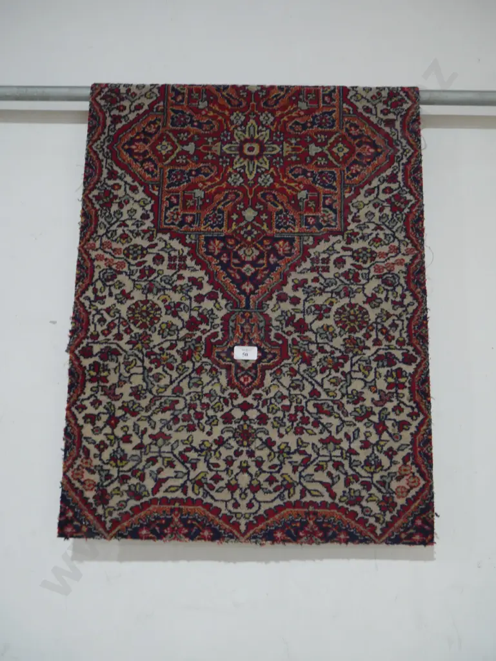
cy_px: 330
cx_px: 248
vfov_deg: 56.8
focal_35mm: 32
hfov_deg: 44.2
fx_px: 611
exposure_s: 1/60
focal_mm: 16
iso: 1000
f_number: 3.6
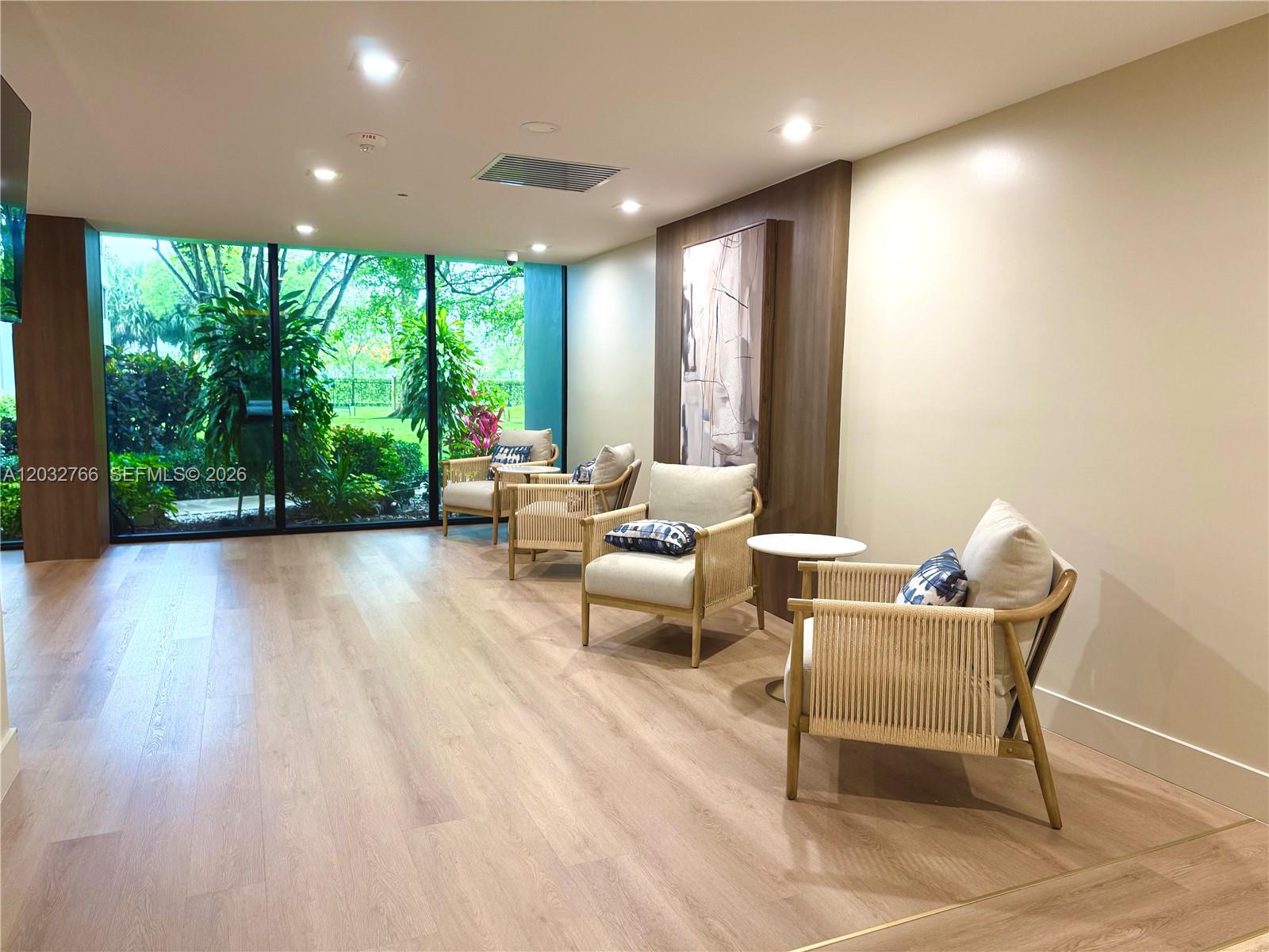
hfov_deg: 71.6
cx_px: 634
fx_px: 880
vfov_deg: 56.8
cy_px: 476
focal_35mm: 24
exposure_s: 1/60
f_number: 1.78
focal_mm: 6.76
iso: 160
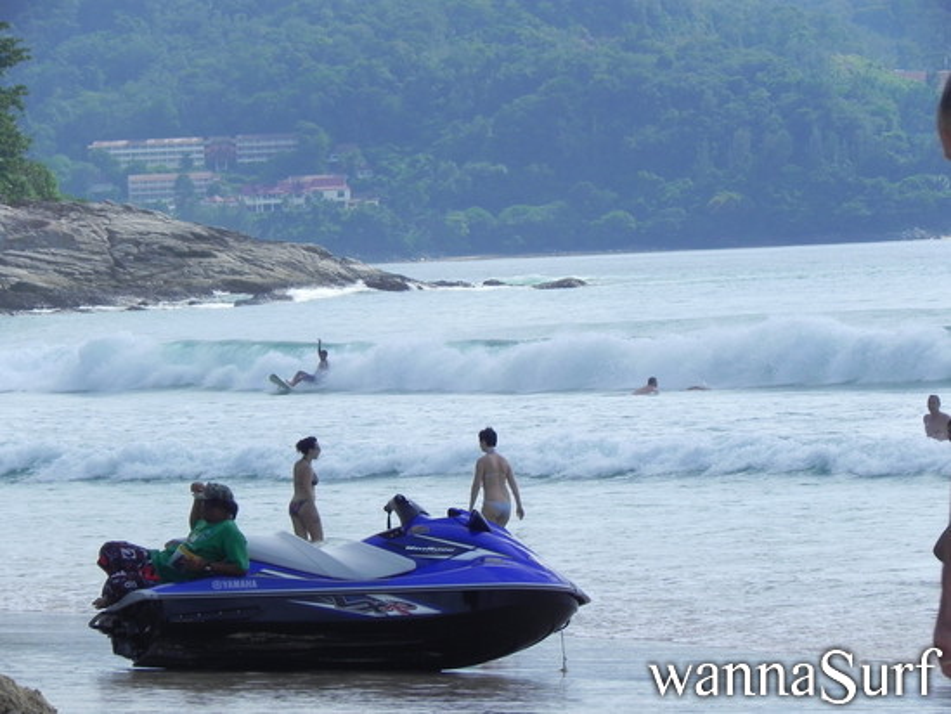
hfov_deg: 6.8
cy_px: 357
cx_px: 476
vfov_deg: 5.1
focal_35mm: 291
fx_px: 7996
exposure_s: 1/400
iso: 160
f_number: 8
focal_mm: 51.8
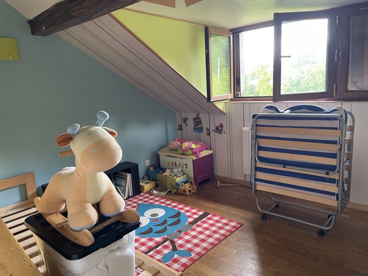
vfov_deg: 53.1
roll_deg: +3.8
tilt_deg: -10.8
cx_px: 184
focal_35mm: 26
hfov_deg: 67.3
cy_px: 138
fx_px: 276
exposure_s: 1/67
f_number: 1.6
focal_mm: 4.2
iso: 125
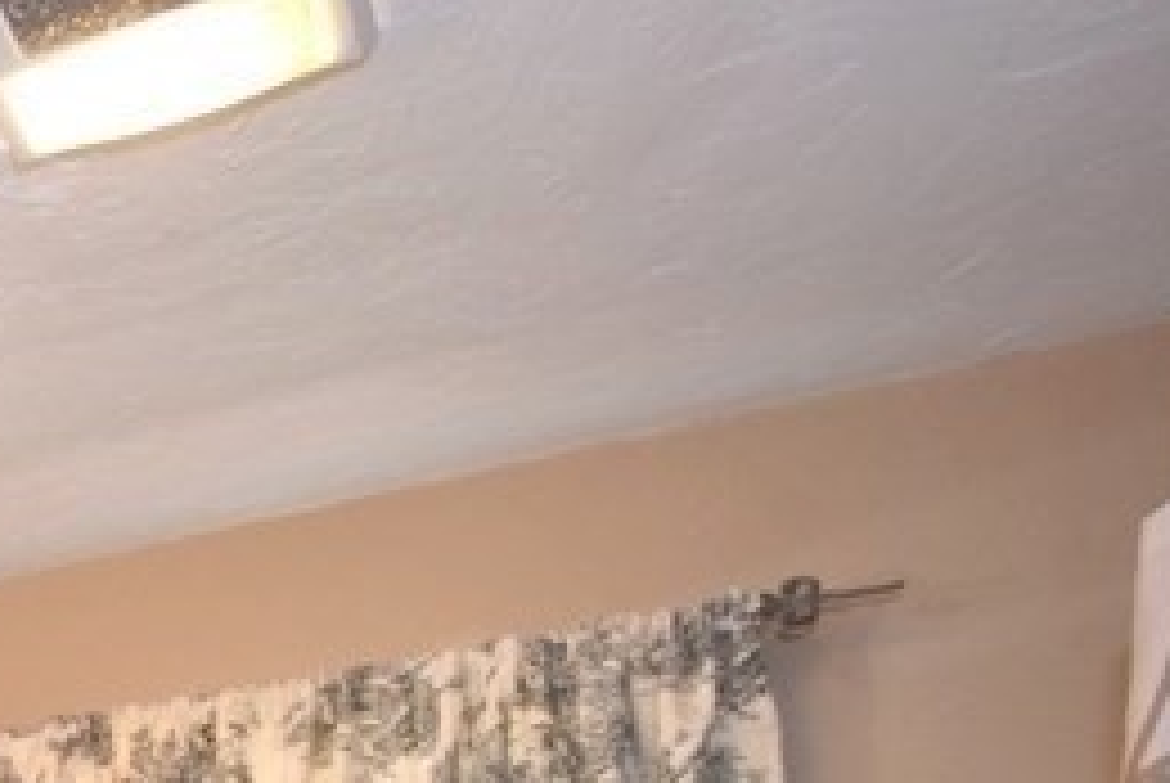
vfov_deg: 17.3
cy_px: 1532
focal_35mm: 59
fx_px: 1920
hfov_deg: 24.0
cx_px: -716
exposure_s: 1/80
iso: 800
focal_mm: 10
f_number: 4.5
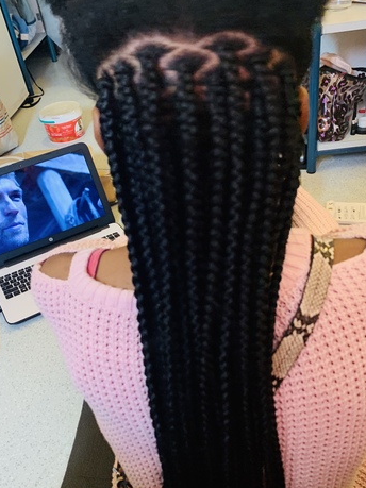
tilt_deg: -37.8
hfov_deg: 41.7
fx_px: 480
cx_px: 199
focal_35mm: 34
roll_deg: +8.0
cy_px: 272
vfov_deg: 53.8
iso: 250
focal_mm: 4.25
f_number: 1.8
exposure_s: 1/60
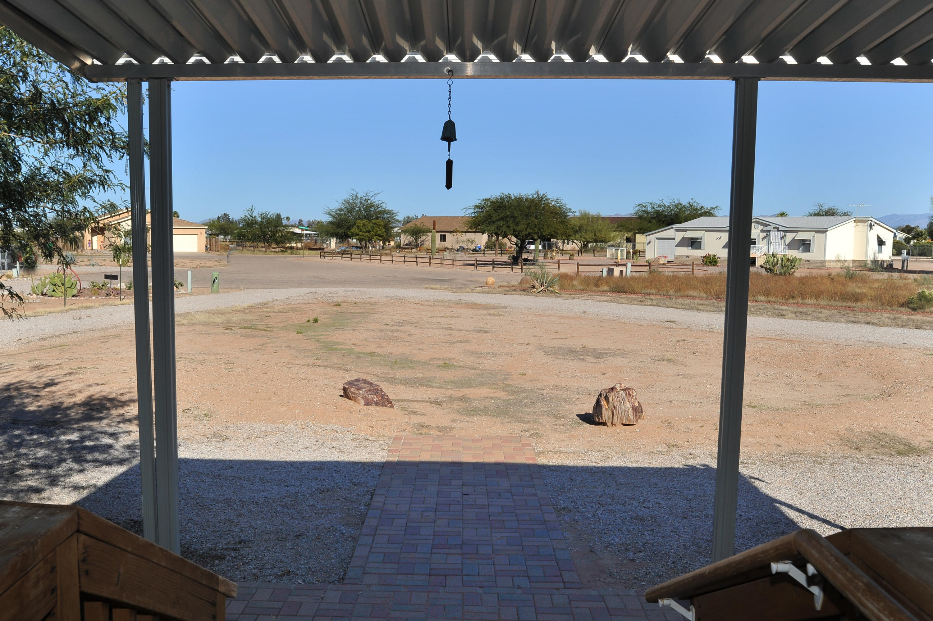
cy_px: 350
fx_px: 958
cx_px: 420
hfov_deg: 51.8
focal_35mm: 37
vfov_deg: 35.8
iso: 320
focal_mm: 32
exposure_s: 1/320
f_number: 14
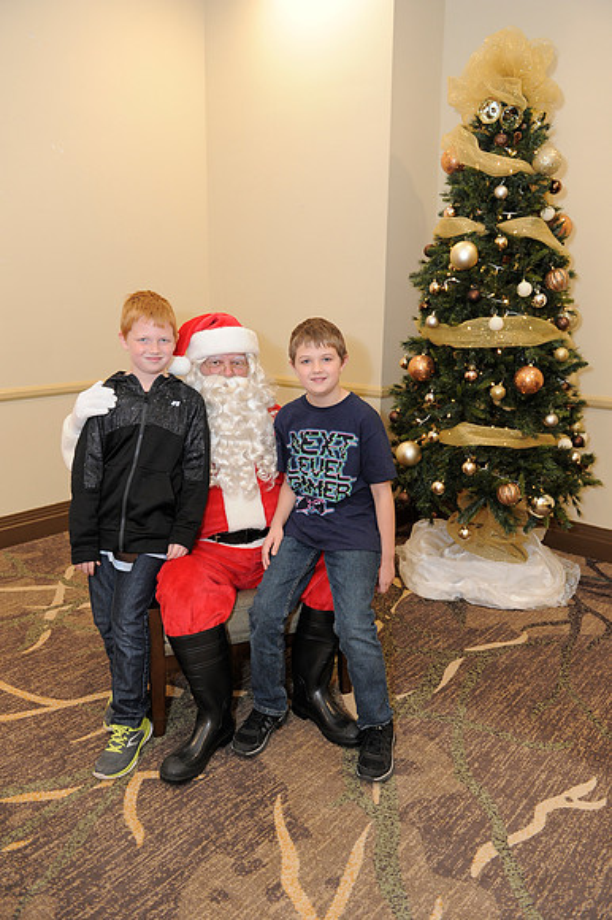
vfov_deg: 69.4
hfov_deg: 49.5
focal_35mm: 26
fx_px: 664
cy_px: 460
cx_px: 306
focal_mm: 26
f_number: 4
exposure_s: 1/100
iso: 1600
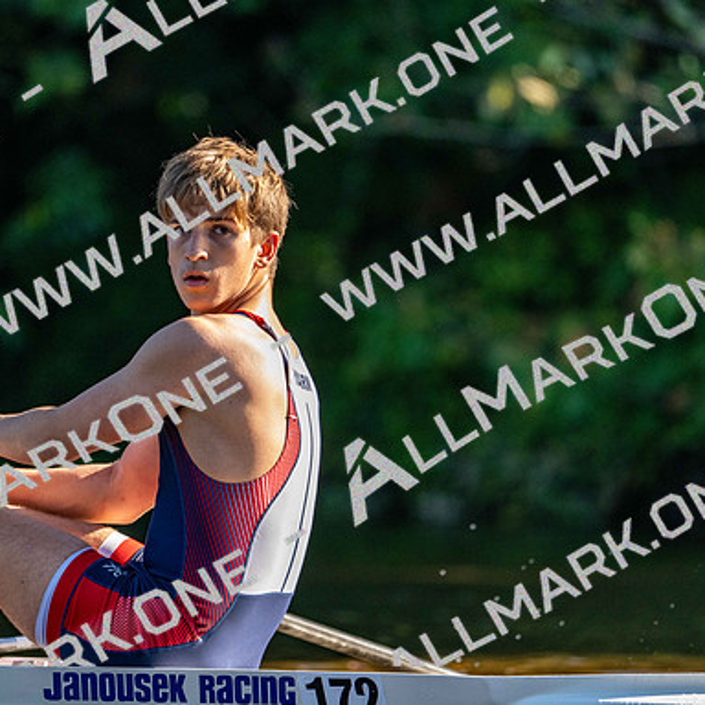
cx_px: 187
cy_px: 352
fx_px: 11820
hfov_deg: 3.4
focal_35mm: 513
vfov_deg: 3.4
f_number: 4.5
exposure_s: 1/2500
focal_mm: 400
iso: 1400
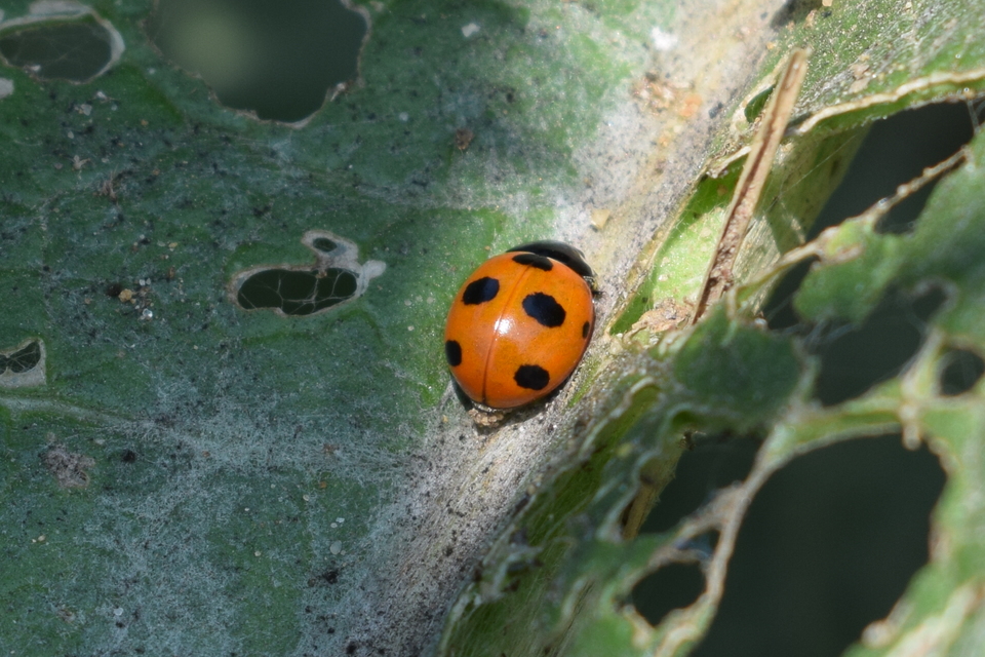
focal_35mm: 82
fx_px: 2257
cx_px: 492
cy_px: 328
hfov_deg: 24.6
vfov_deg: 16.6
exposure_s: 1/320
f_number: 8
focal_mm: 55
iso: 200
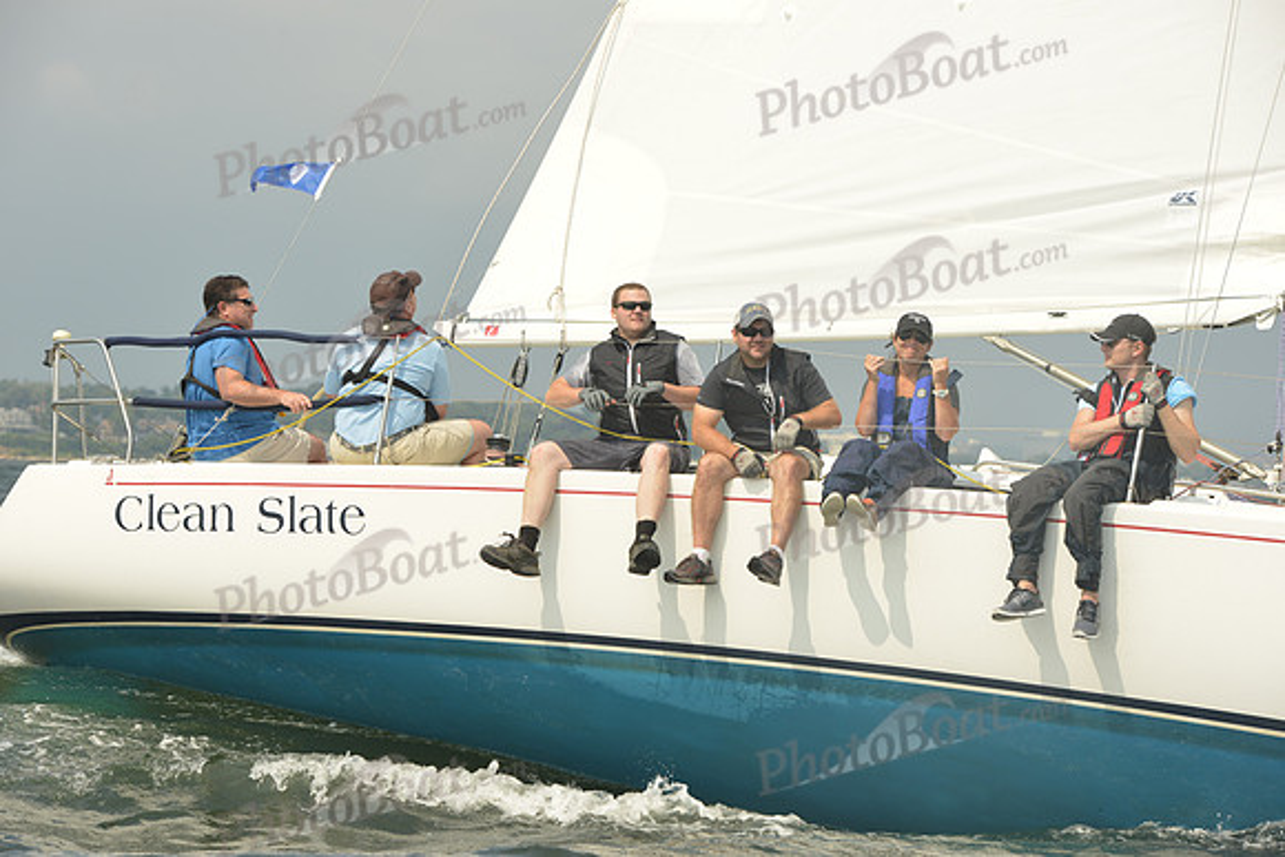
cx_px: 642
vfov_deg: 11.8
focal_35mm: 116
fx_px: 4141
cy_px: 428
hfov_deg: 17.6
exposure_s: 1/1250
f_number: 9
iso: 320
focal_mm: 116
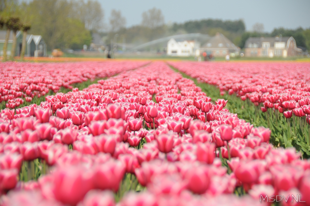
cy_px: 103
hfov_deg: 14.4
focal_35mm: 142
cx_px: 155
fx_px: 1226
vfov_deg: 9.6
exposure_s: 1/800
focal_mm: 95
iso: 200
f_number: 5.3
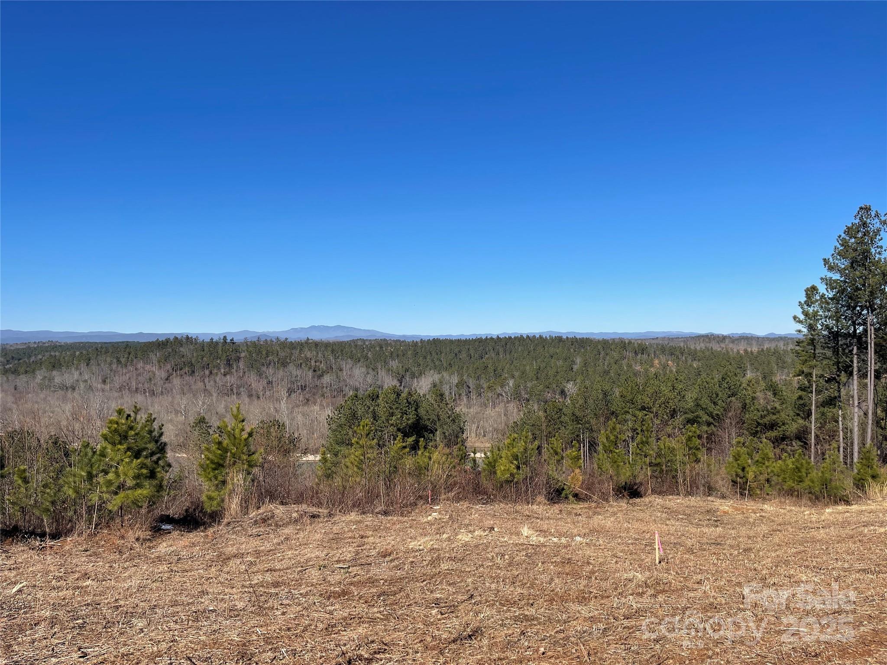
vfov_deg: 54.9
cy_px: 332
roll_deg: +1.6
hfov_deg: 69.4
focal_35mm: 25
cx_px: 444
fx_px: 641
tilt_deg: -1.0
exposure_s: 1/4525
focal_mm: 5.1
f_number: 1.6
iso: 32
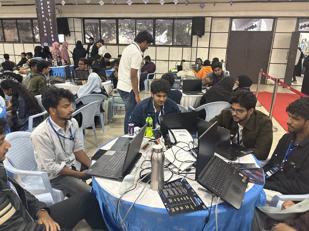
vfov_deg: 53.1
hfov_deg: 67.3
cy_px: 116
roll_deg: -0.6
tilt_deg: -17.2
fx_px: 232
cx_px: 154
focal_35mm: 26
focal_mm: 5.96
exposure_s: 1/50
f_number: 1.6
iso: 200
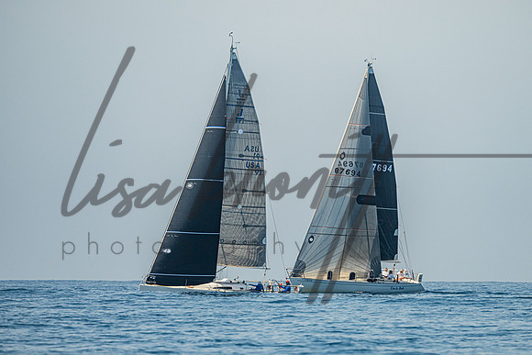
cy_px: 169
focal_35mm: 521
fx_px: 7707
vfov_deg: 2.6
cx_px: 311
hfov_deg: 4.0
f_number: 7.1
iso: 400
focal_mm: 400
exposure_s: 1/2000
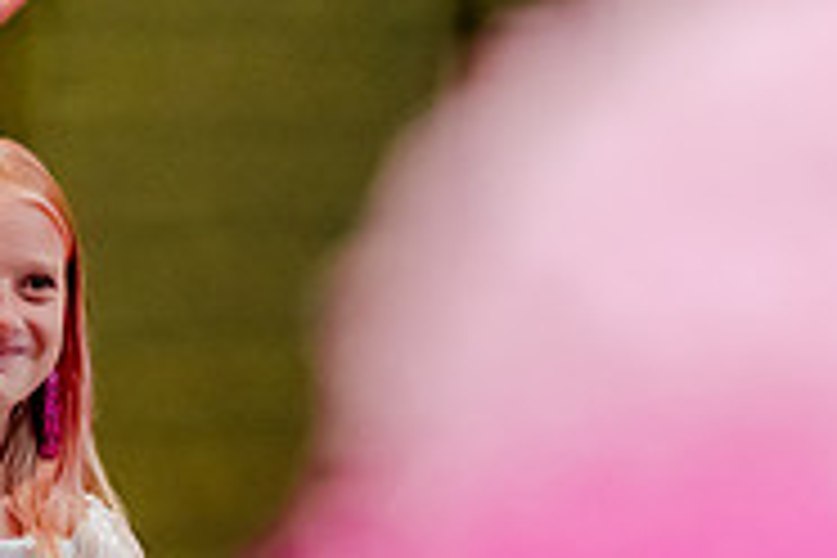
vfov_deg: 2.0
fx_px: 16320
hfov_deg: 2.9
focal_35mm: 702
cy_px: 644
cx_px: 70
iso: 4000
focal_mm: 200
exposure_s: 1/250
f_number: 2.8
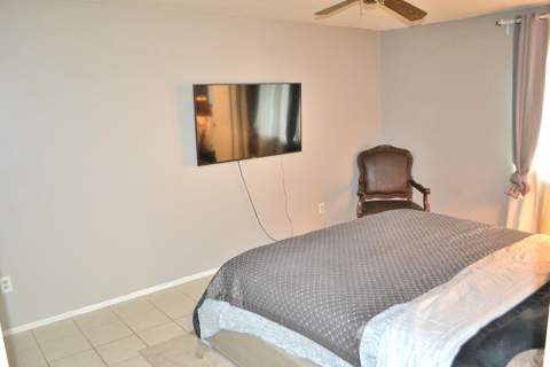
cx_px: 275
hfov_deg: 67.4
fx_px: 412
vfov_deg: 47.9
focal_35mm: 27
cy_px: 184
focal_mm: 18
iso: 3200
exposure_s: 1/60
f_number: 3.5
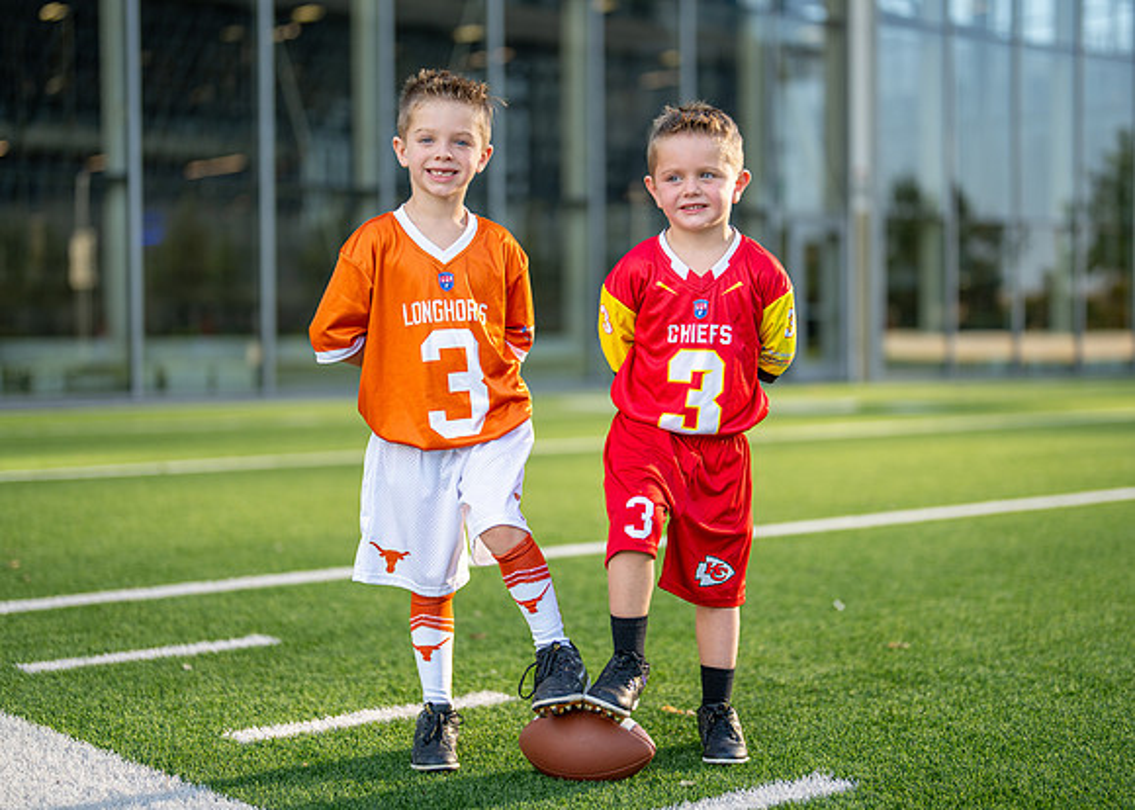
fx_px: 1892
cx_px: 606
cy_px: 393
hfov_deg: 33.4
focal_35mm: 59
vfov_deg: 24.2
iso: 100
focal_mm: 50
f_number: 1.2
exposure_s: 1/2000
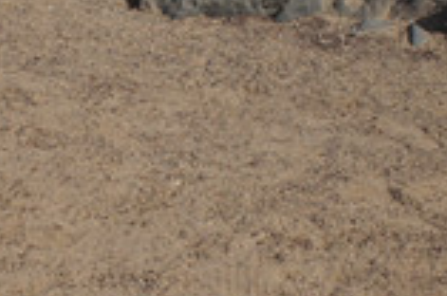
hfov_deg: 20.8
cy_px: 216
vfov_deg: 13.9
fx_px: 1214
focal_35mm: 98
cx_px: 162
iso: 200
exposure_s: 1/1000
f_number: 8
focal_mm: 16
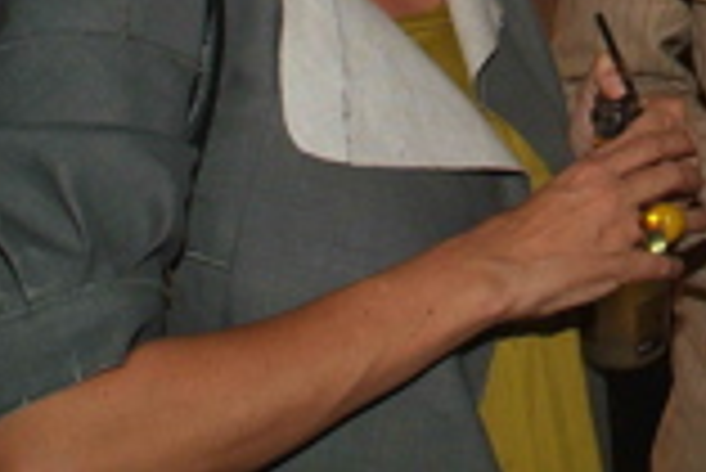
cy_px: -200
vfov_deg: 15.0
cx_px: 911
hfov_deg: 21.4
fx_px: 1688
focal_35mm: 86
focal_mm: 20
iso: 800
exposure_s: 1/60
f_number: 6.7
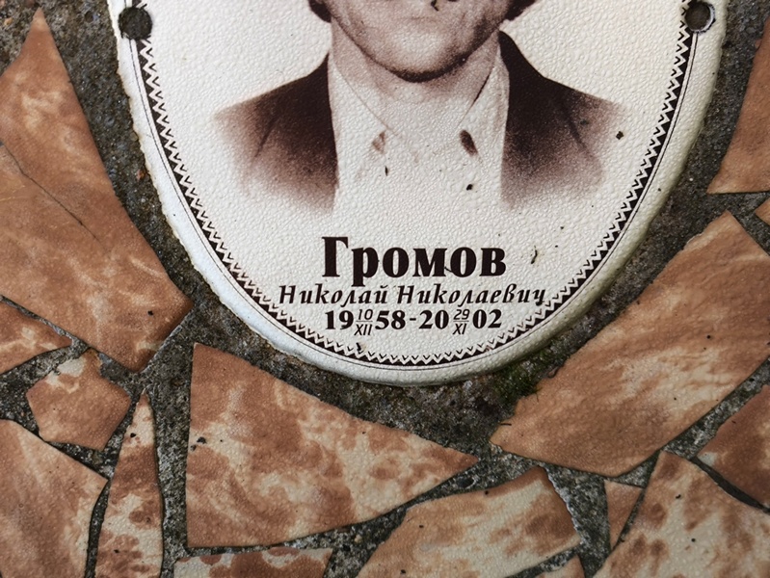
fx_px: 1113
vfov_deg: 29.1
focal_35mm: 50
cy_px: 289
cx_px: 385
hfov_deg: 38.2
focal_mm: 4.71
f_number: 1.7
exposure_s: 1/60
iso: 64
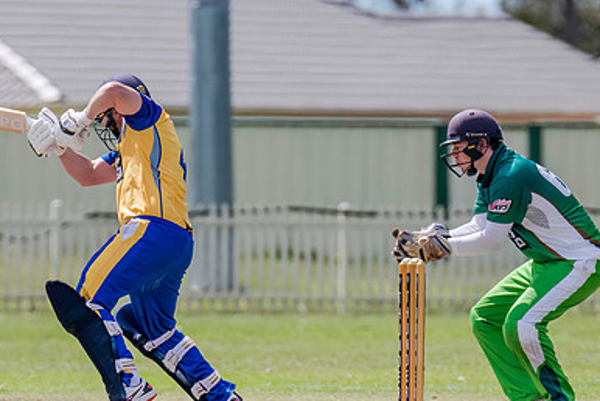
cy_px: 247
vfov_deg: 1.5
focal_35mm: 908
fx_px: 15144
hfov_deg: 2.3
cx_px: 187
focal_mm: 550
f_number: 6.3
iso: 800
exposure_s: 1/2500
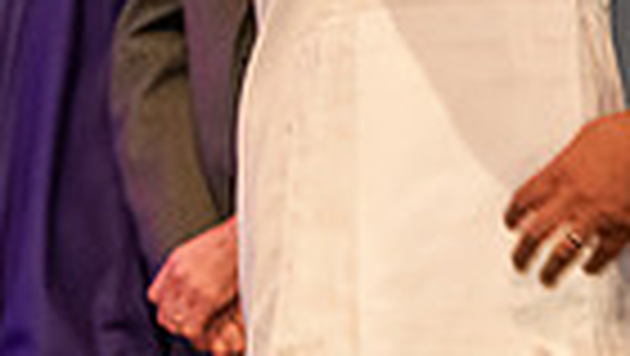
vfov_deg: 2.7
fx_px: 7640
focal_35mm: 457
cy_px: -214
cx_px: 914
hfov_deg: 4.7
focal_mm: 105
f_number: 3.5
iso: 3200
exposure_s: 1/200
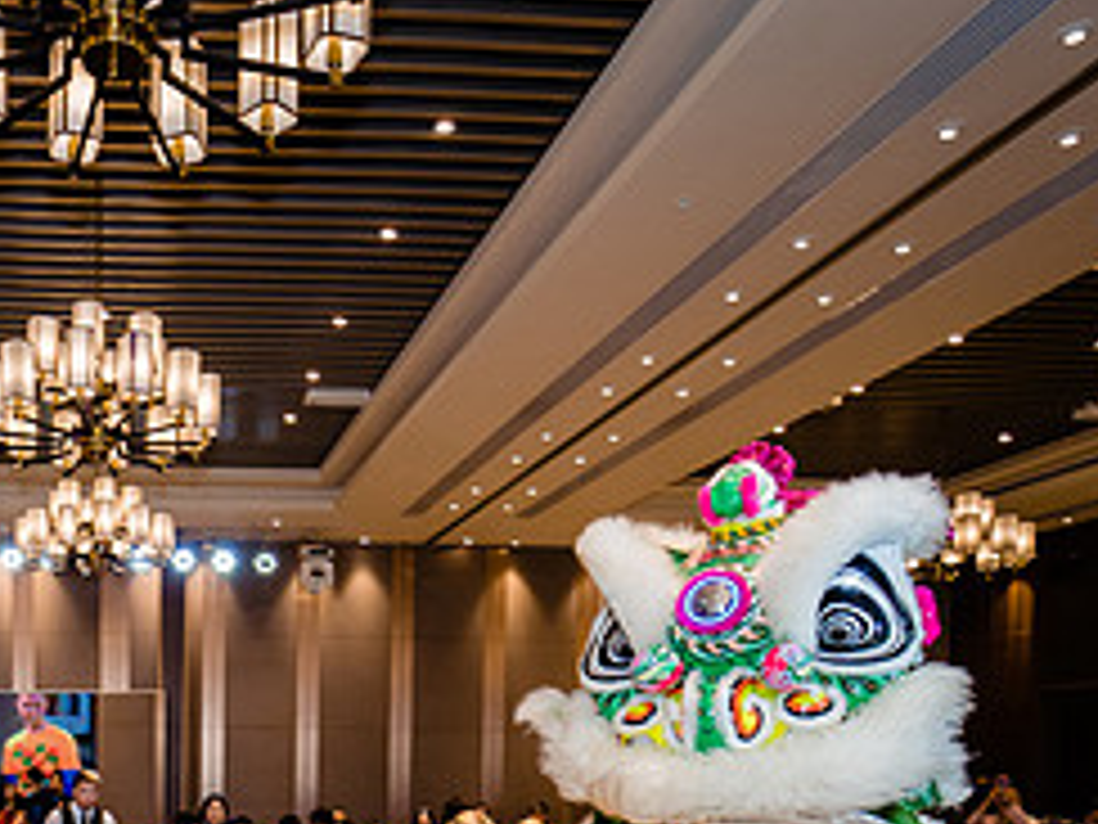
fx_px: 1015
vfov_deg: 38.4
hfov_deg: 51.4
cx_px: 148
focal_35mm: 32
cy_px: 853
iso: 1000
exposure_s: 1/160
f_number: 4
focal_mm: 14
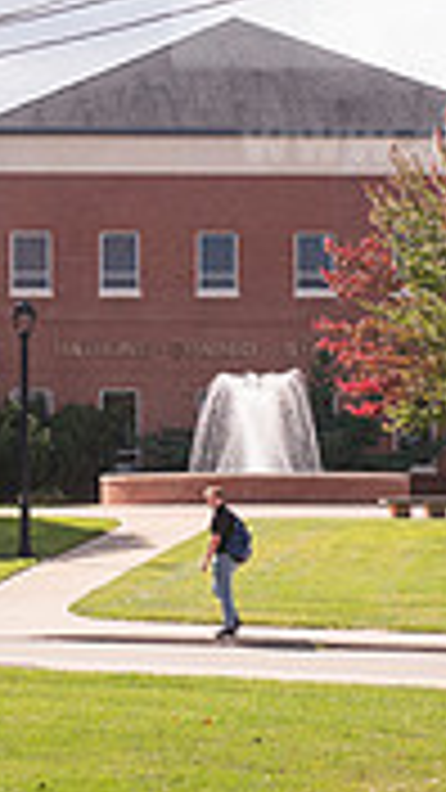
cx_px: 36
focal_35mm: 166
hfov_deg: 7.3
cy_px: 236
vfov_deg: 12.9
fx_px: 3490
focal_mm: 48
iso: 250
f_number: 5
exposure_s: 1/320
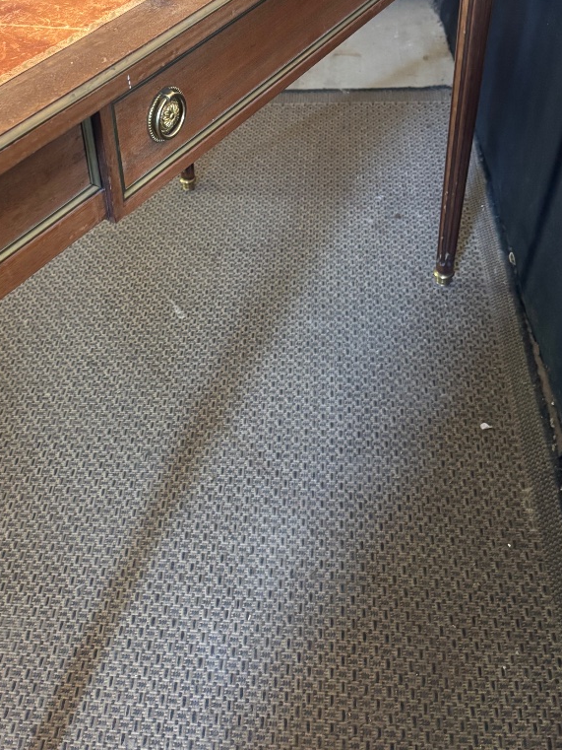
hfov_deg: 34.6
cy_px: 190
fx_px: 887
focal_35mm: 41
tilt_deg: -36.1
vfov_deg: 44.3
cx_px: 163
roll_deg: +5.0
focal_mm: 5.96
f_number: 1.6
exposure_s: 1/40
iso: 640
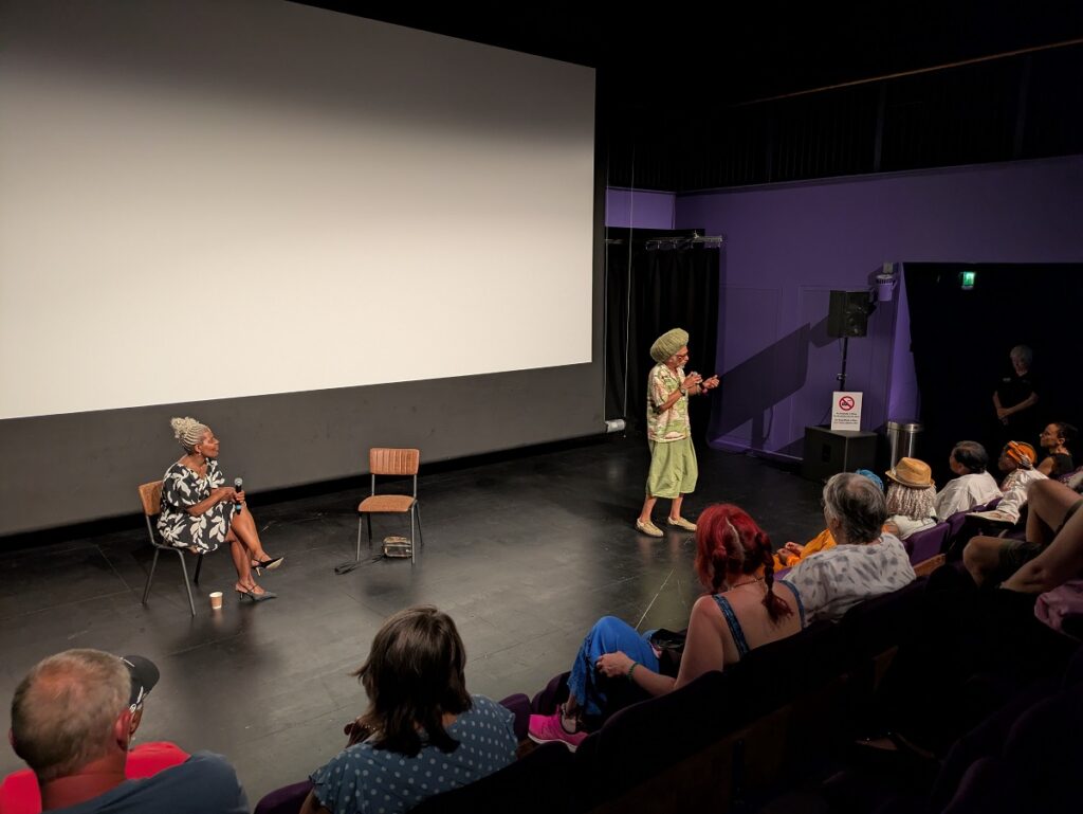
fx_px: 783
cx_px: 542
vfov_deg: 54.9
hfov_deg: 69.4
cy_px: 407
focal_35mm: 25
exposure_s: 1/25
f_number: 1.89
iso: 207
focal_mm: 5.43
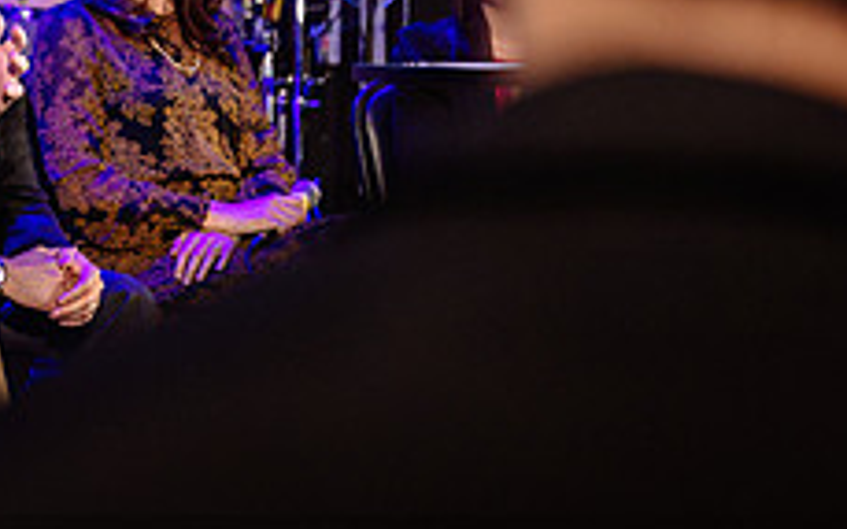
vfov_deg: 6.4
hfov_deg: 10.0
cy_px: 30
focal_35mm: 206
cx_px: -137
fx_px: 4754
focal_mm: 70
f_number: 2.8
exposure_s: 1/250
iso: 1600
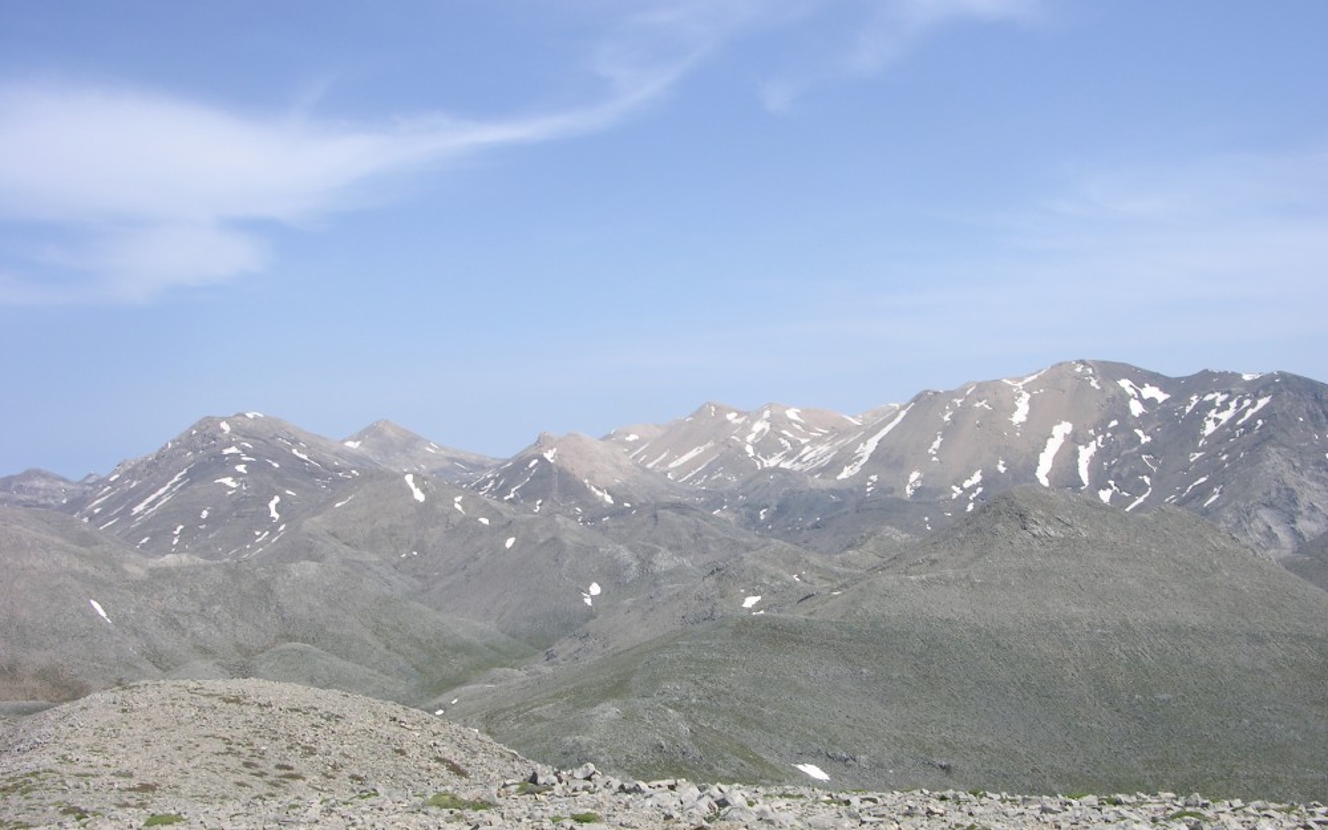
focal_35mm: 38
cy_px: 485
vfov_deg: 33.5
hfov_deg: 51.5
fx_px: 1375
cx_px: 679
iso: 50
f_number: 7.1
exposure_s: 1/214
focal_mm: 8.9
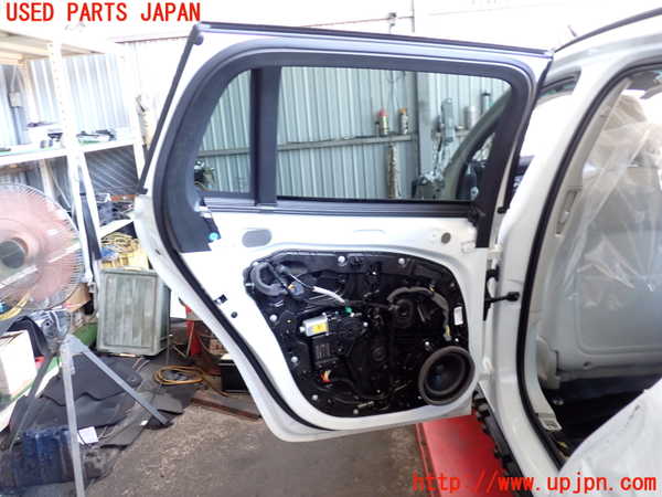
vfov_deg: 46.8
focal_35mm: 30
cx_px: 331
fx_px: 574
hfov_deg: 60.0
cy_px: 248
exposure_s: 1/40
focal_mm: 5.4
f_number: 2.3
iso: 200
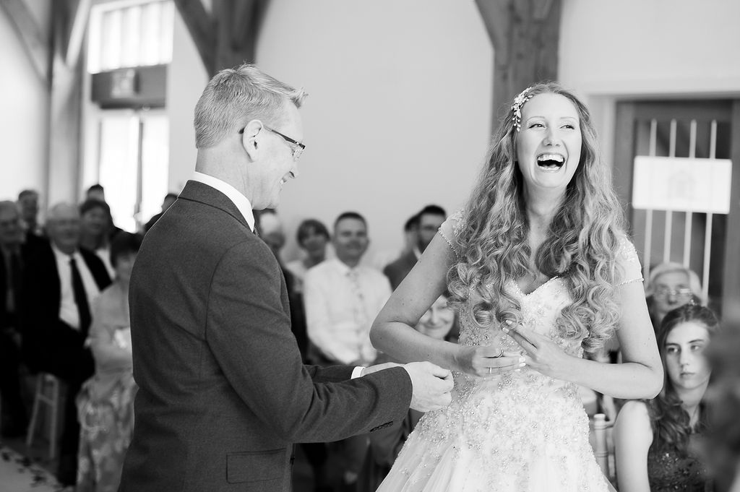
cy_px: 246
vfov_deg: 19.4
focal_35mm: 70
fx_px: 1438
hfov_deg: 28.9
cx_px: 370
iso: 800
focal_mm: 70
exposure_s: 1/250
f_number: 4
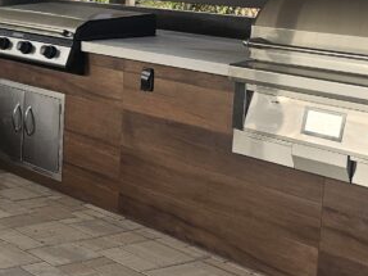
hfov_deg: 21.2
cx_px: -133
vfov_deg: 17.9
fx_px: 871
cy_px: 83
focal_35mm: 82
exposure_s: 1/180
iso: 25
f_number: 1.7
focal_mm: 6.3
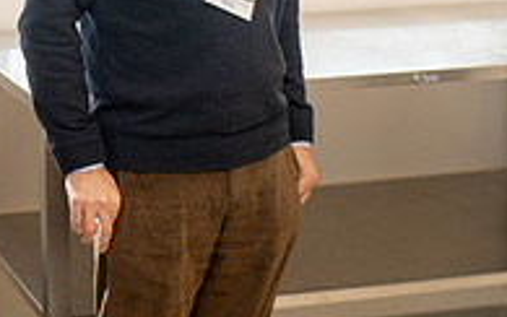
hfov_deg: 18.8
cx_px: -65
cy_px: -30
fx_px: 1465
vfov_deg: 12.2
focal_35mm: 106
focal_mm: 35
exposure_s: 1/400
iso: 200
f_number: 2.2
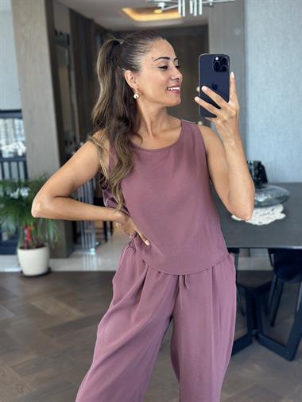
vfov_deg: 39.6
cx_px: 151
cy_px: 201
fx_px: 558
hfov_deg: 30.3
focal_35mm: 48
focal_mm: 6.86
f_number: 1.78
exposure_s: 1/121
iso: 100
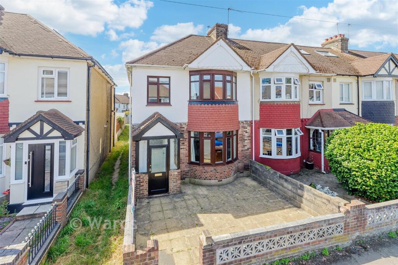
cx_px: 199
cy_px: 132
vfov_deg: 81.2
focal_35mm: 14
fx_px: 155
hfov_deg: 104.2
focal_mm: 14
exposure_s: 1/125
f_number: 8
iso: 100
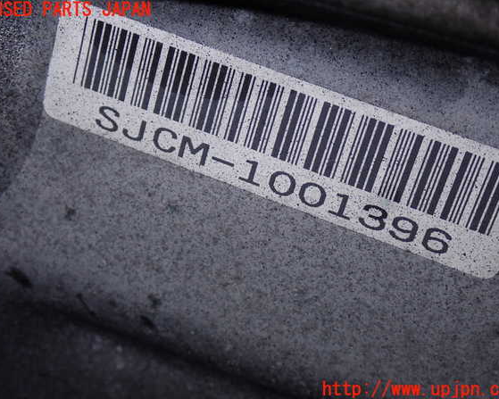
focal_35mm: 65
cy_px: 200
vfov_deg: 23.5
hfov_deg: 29.1
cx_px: 256
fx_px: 960
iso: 200
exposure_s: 1/60
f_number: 10
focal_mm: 11.09
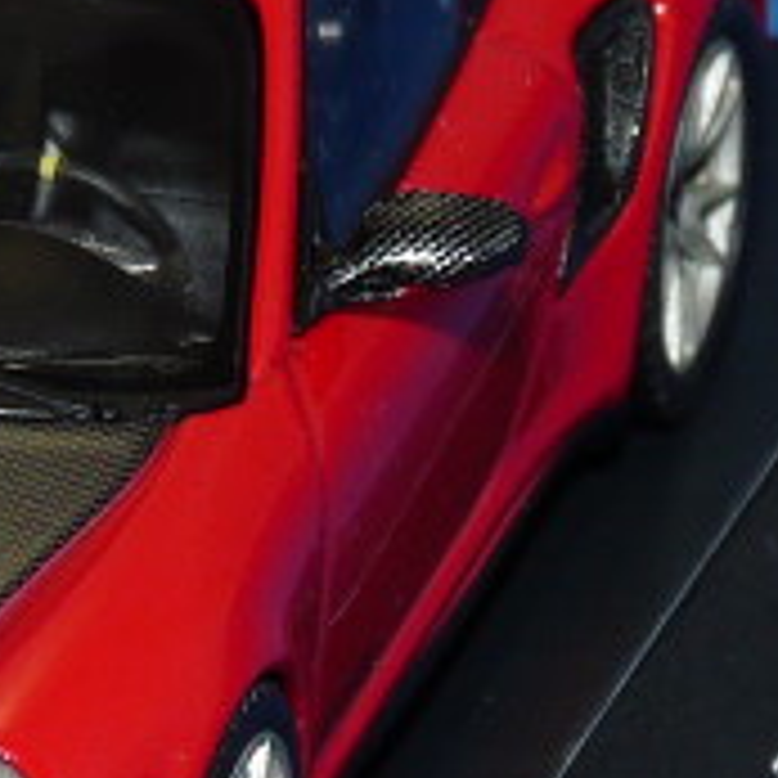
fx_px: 9586
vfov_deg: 4.6
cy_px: 409
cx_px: -216
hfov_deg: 4.6
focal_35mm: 377
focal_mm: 11.9
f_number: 4
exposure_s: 1/80
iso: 100
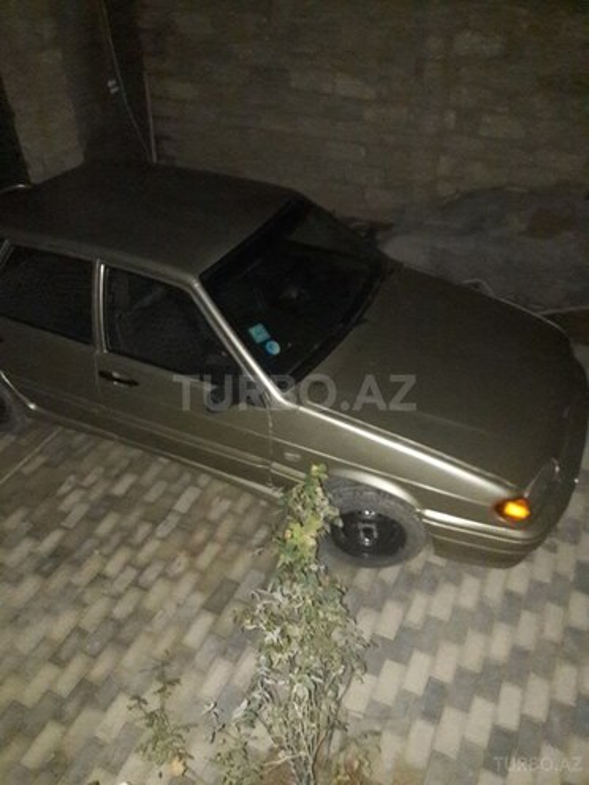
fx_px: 635
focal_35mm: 28
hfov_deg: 49.7
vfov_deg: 63.4
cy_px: 392
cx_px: 294
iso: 800
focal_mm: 3.7
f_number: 1.9
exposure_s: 1/17
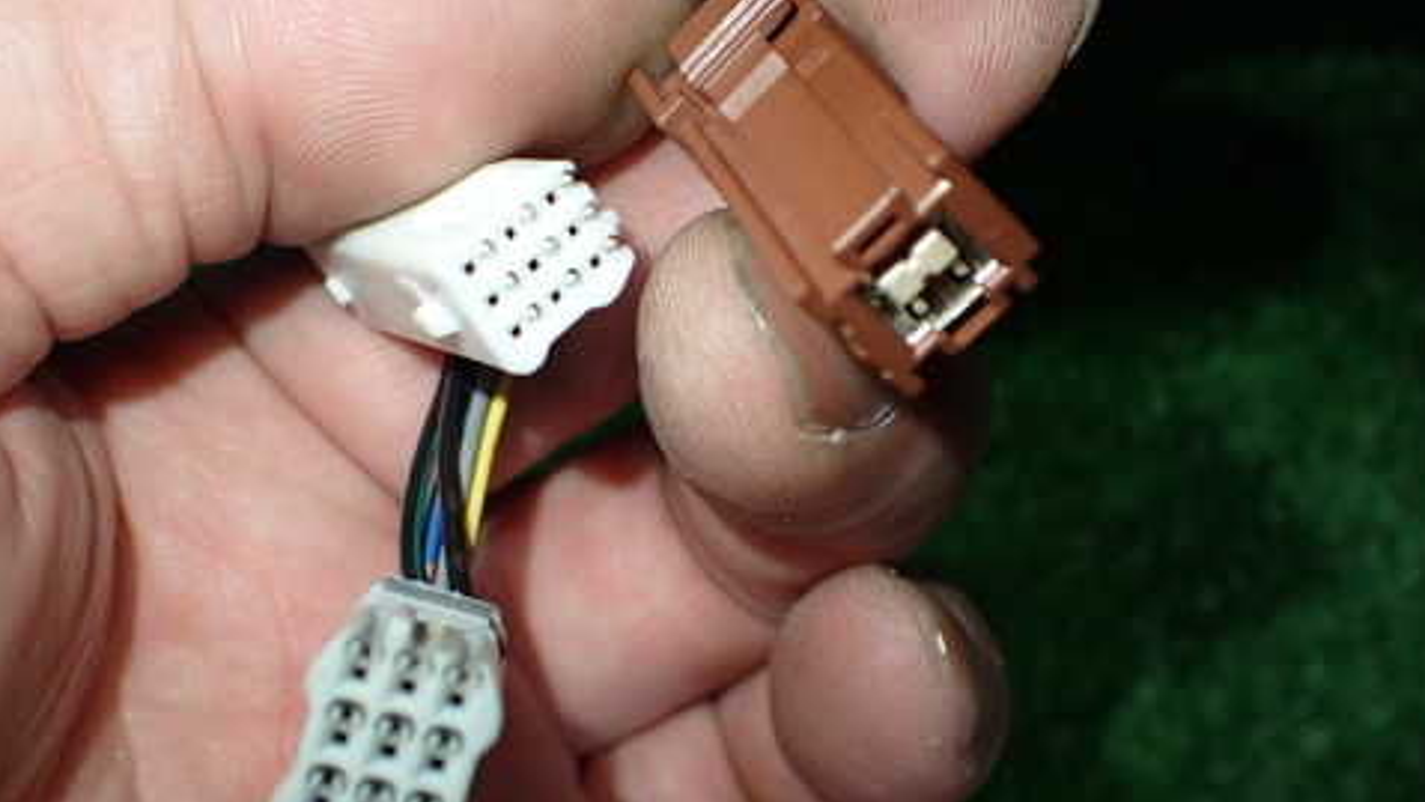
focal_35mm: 41
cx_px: 644
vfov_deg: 29.0
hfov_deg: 49.3
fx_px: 1549
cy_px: 453
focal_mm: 5.4
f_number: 2.3
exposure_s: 1/125
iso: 320
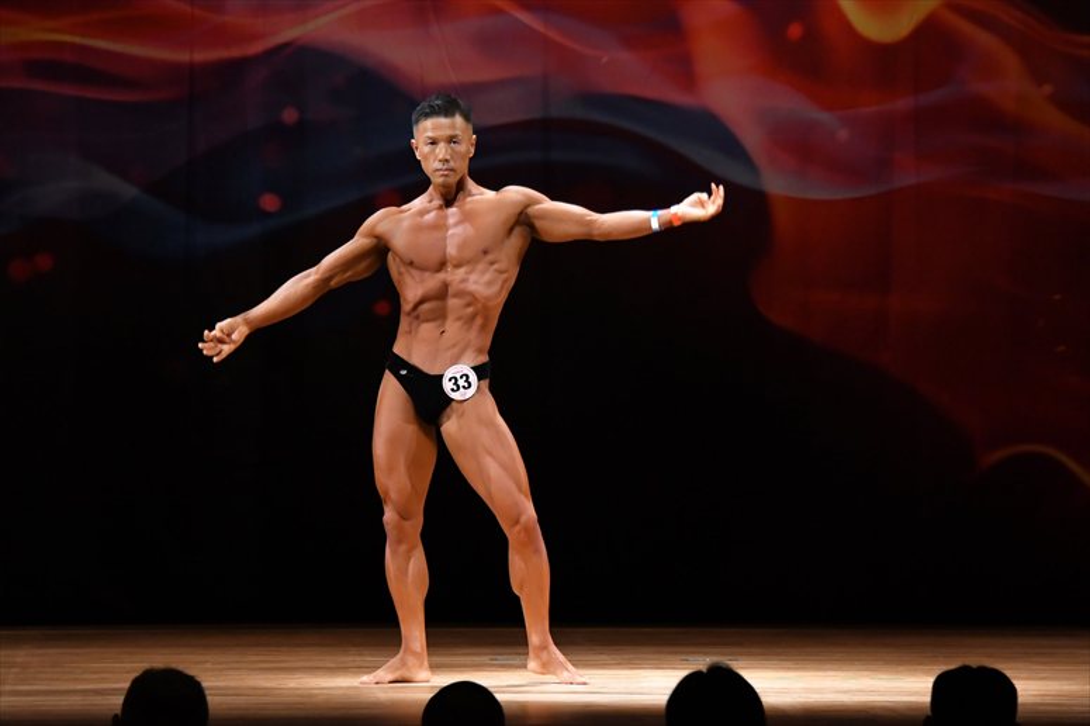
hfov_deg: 9.2
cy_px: 363
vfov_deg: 6.1
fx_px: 6809
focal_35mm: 225
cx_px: 545
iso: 4000
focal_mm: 150
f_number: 5.6
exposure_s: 1/400
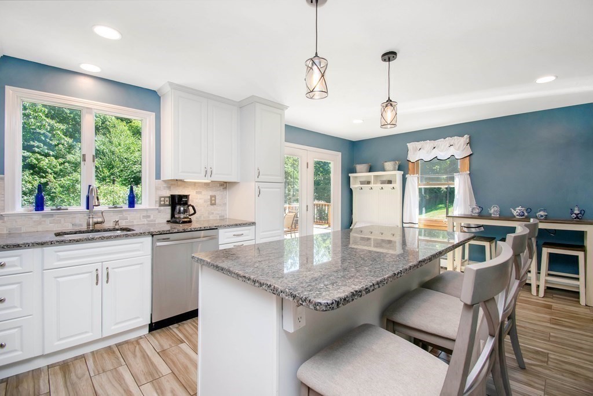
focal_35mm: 15
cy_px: 198
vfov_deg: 77.3
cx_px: 296
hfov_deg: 100.4
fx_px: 247
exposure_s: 1/125
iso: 320
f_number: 5.6
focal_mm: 10
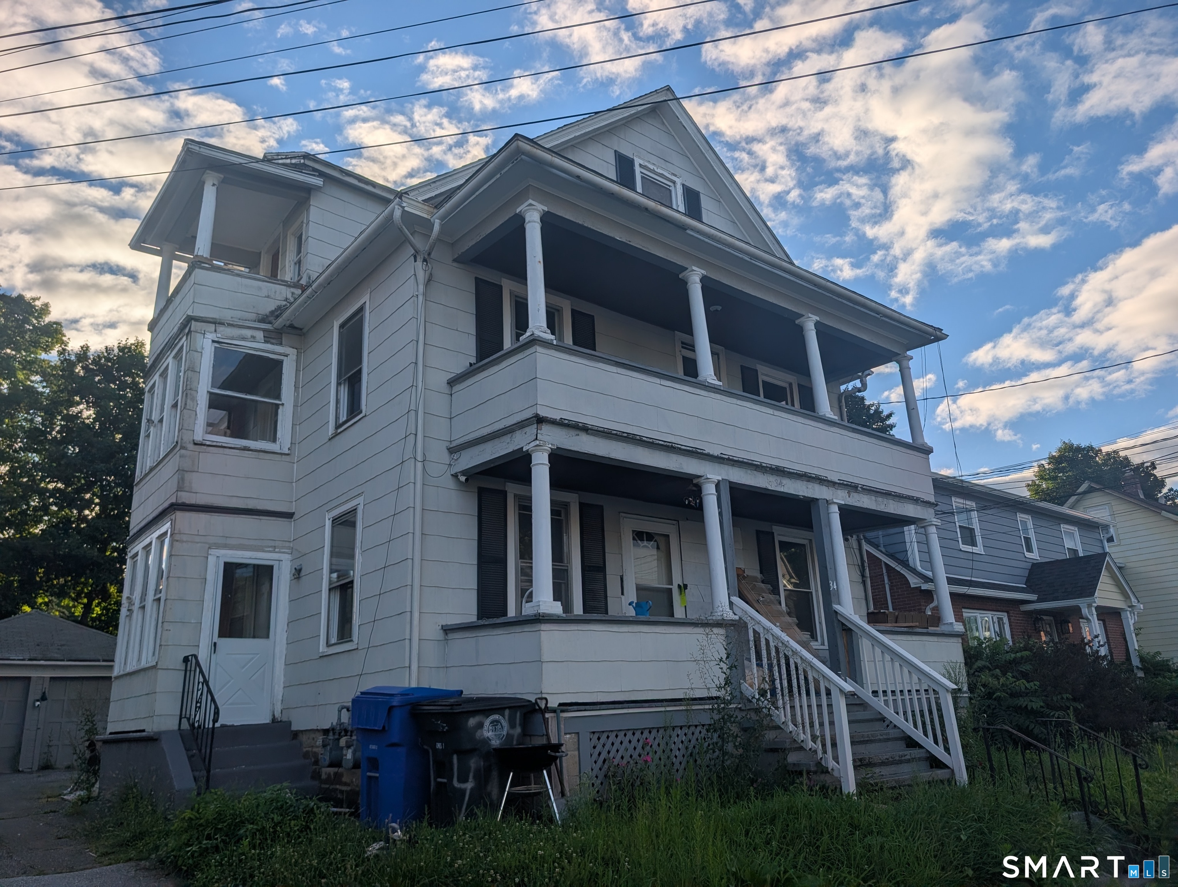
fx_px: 818
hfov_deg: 71.5
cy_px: 444
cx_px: 589
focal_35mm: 24
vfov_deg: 56.9
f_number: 1.68
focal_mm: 6.9
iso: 21
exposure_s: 1/1745
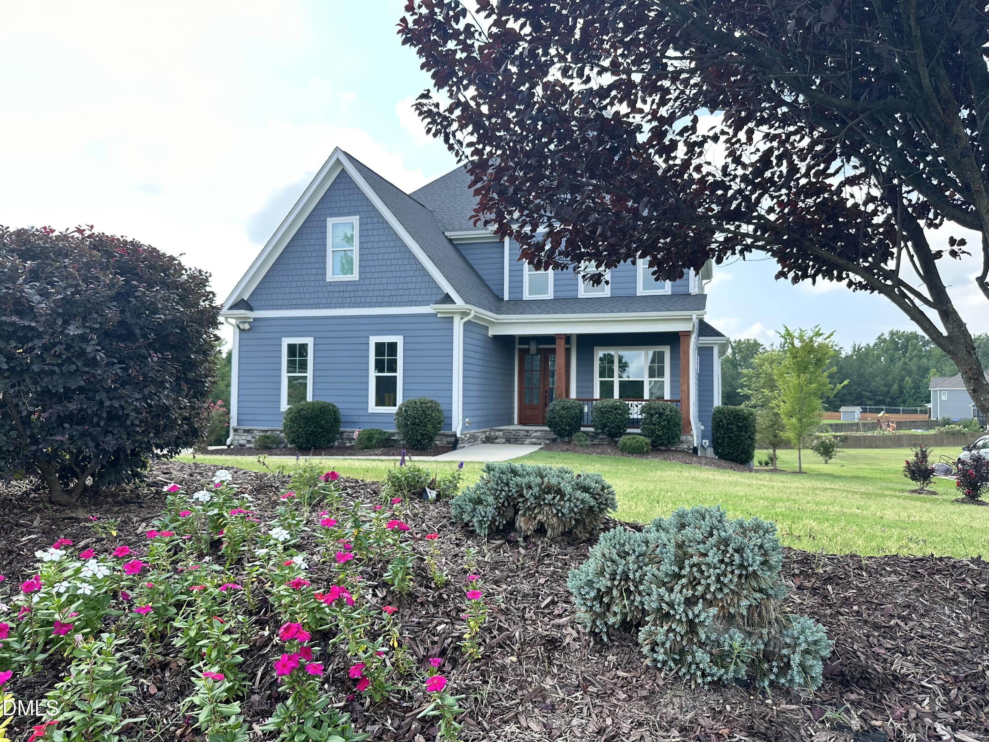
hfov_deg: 71.6
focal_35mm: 24
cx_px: 494
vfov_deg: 56.8
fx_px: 686
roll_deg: -0.4
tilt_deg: +1.8
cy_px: 371
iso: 80
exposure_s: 1/918
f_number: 1.78
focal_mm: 6.86
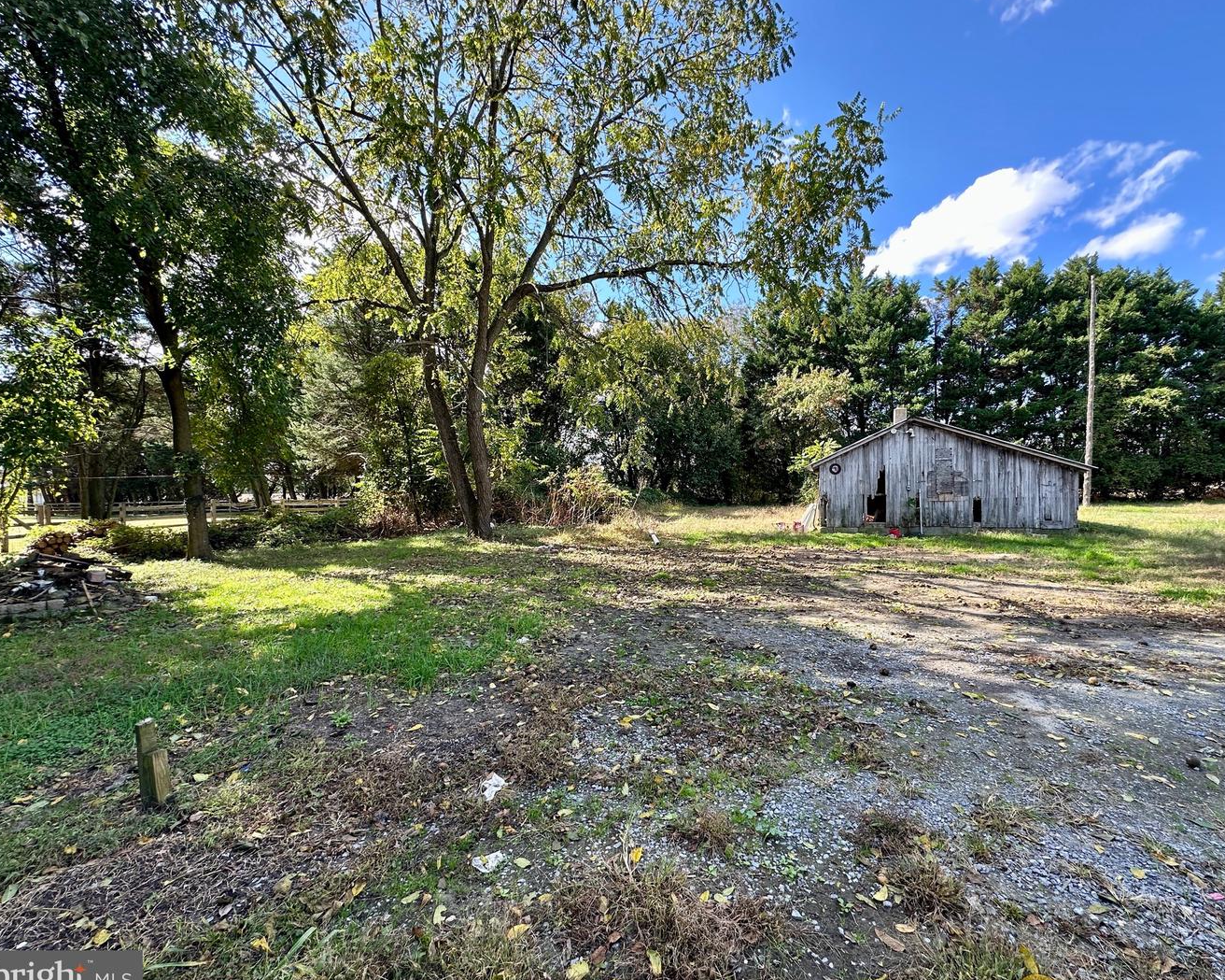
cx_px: 651
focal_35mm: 15
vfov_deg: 84.0
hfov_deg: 96.7
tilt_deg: -0.9
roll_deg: +1.8
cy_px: 500
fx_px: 544
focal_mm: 2.22
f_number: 2.2
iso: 40
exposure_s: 1/237
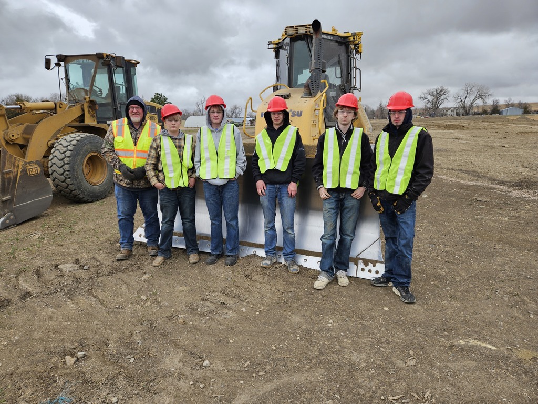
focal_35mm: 23
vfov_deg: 58.9
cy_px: 202
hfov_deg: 73.9
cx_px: 269
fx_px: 357
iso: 25
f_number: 1.8
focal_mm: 5.4
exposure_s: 1/575
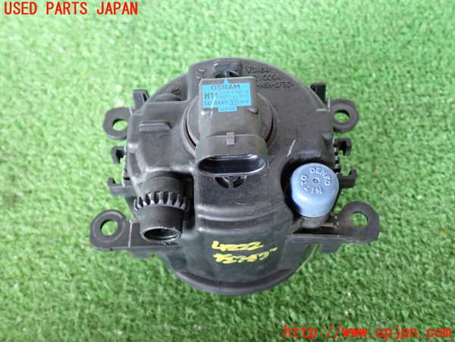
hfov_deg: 51.4
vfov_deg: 39.7
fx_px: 473
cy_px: 171
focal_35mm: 36
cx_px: 228
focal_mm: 6.37
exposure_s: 1/40
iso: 800
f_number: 2.5
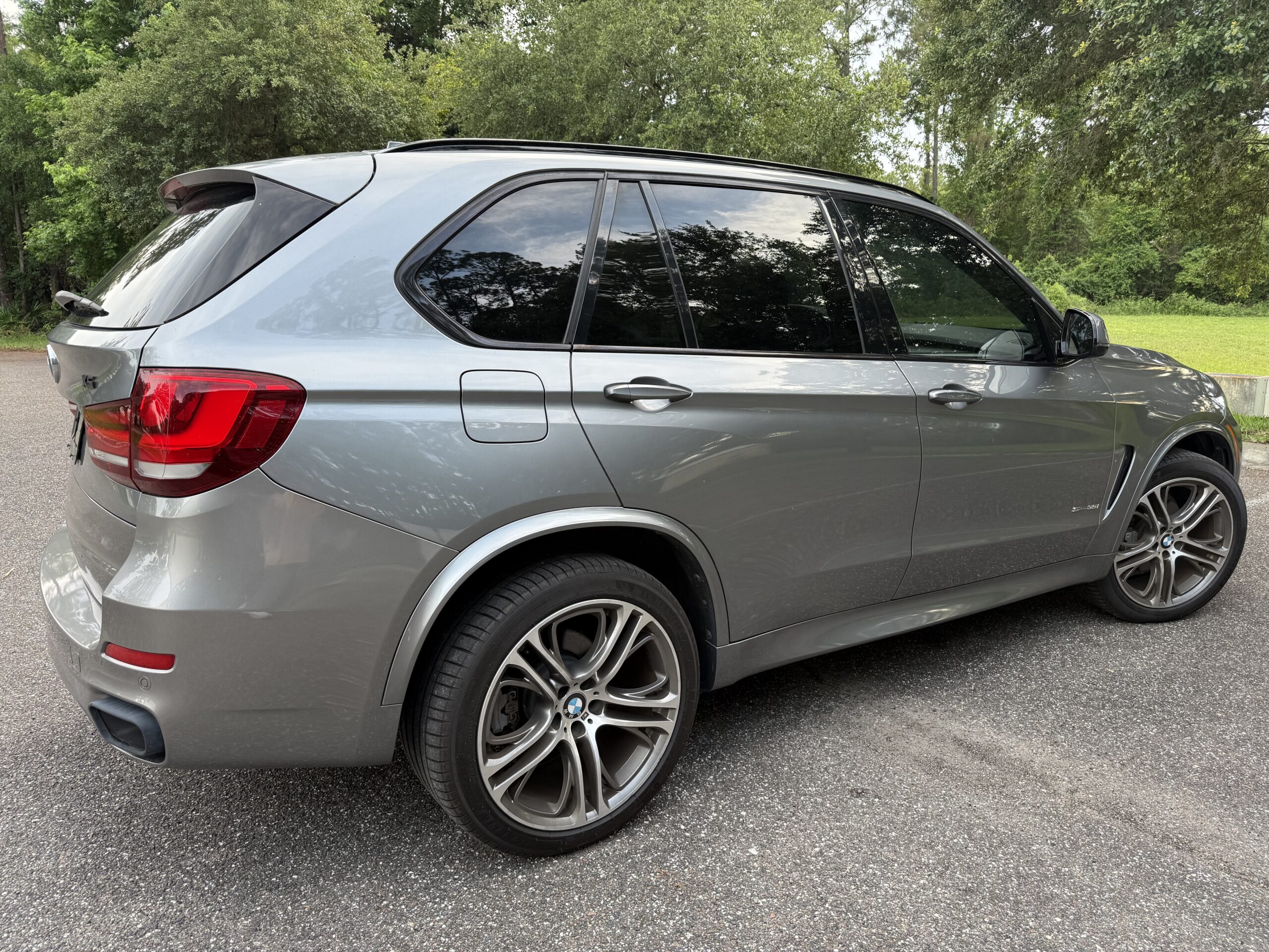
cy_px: 476
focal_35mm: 24
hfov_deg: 71.6
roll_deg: -0.7
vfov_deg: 56.8
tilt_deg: -10.6
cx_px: 634
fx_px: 880
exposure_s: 1/121
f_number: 1.78
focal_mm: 6.76
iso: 80
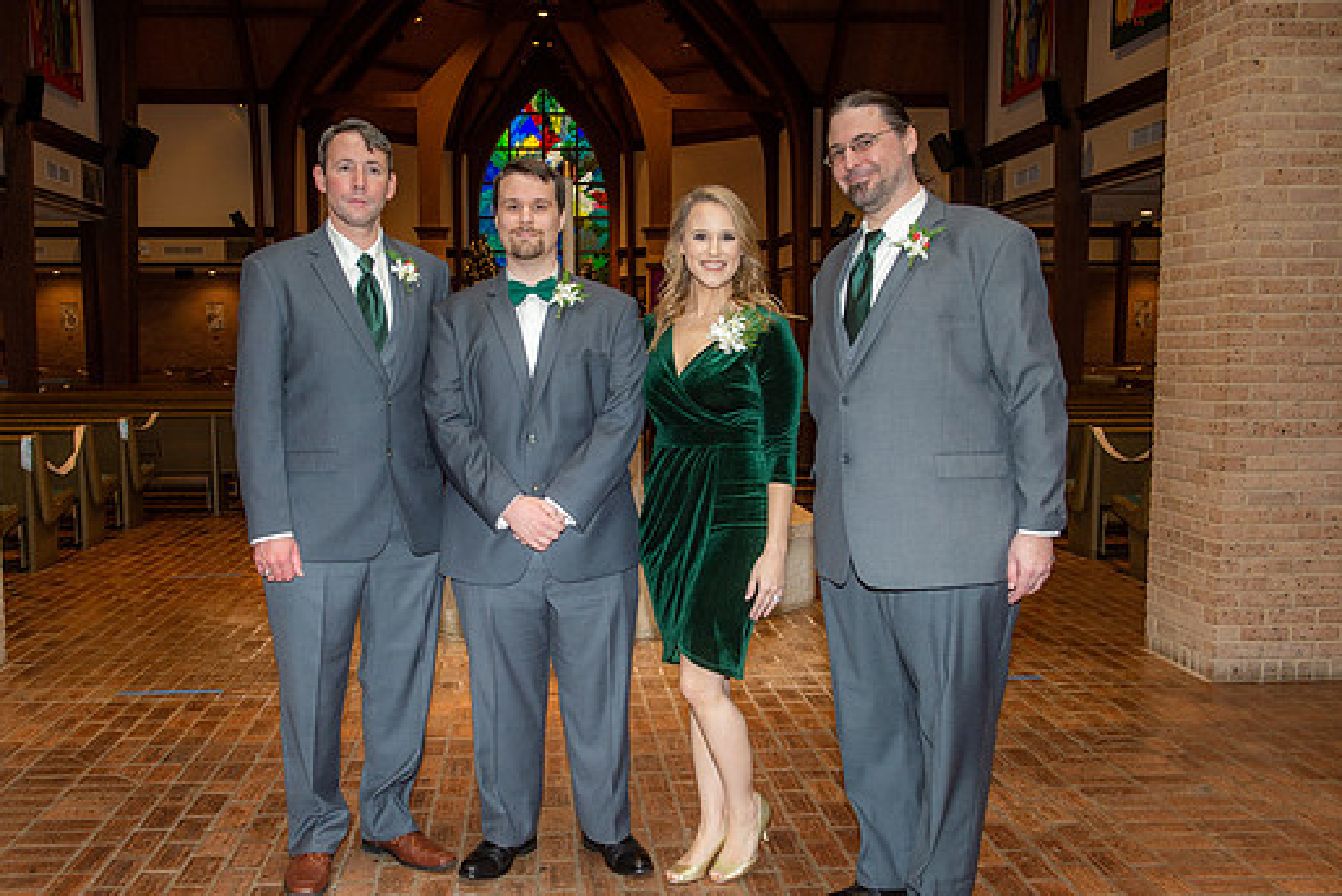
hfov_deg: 53.0
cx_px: 607
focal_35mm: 36
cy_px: 500
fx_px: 1343
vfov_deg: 36.9
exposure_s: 1/160
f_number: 5.6
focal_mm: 32
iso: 1250
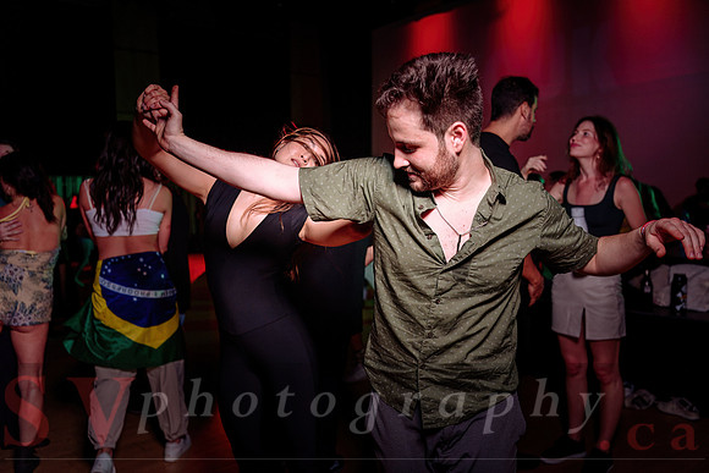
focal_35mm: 32
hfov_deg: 58.7
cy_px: 236
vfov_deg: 41.1
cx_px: 354
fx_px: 630
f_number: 2.8
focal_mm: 32
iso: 800
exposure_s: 1/125
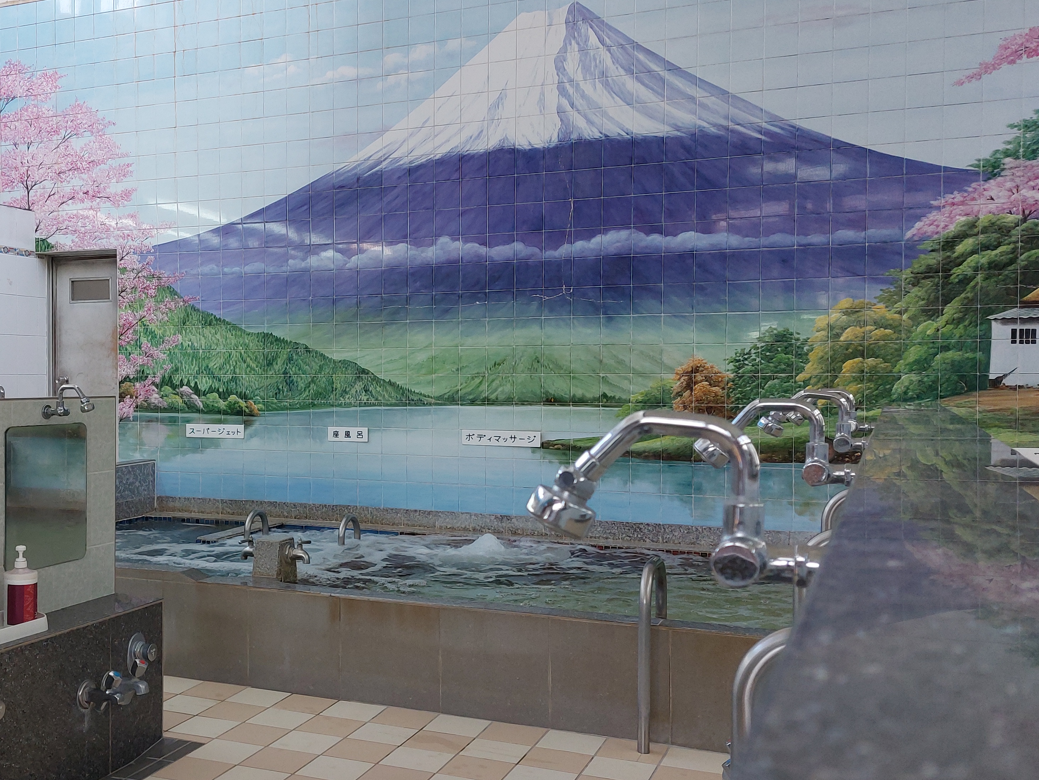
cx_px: 281
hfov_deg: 47.4
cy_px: 397
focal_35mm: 38
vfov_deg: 37.7
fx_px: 1141
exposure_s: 1/100
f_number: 1.8
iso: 100
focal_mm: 5.23
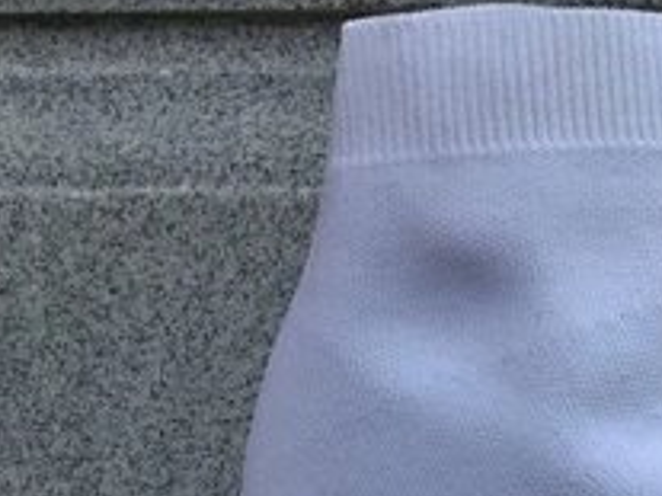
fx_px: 1835
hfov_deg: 19.5
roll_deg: +1.3
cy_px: 598
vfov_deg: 14.9
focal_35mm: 96
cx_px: 758
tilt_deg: -17.5
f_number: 2.4
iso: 25
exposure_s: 1/876
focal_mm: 3.3
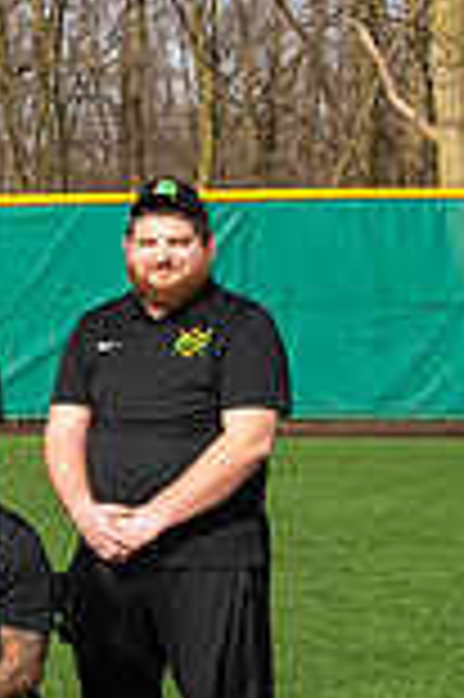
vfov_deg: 13.6
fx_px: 2926
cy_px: 349
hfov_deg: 8.2
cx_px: -722
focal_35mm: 151
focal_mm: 32
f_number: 10
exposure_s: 1/160
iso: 160
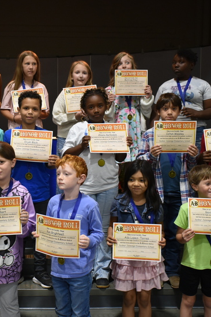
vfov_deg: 35.6
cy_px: 174
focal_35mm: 56
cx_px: 38
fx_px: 492
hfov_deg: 23.8
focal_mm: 20
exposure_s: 1/30
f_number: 3.5
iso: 800
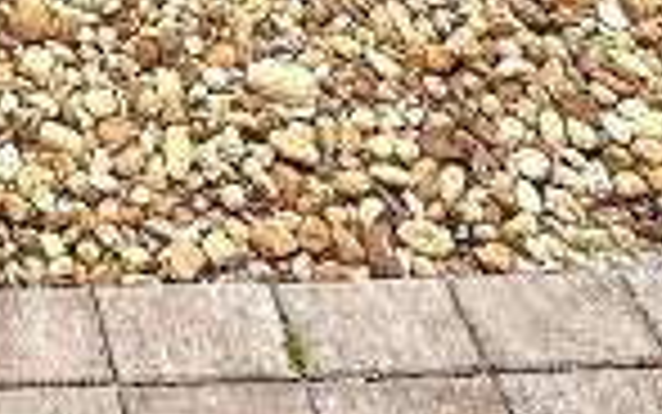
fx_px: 1462
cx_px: -288
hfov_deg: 21.9
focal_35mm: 81
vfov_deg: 10.9
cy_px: -814
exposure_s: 1/769
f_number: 2.2
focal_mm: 2.22
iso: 40
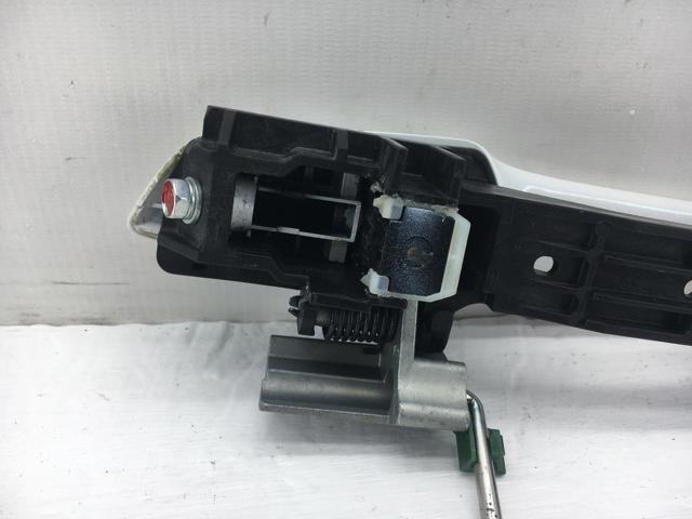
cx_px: 346
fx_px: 580
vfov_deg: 48.2
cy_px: 260
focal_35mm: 29
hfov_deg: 61.7
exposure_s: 1/126
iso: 25
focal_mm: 4.15
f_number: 2.2
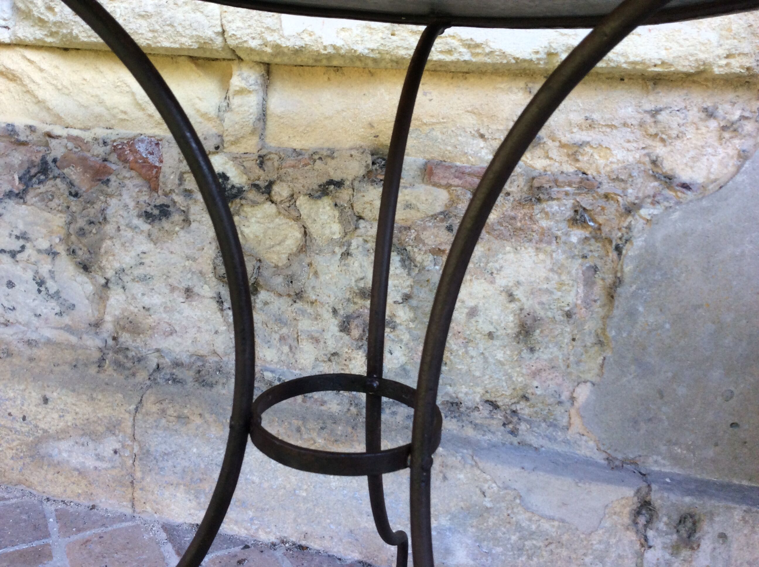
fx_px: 701
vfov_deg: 44.1
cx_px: 380
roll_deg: -4.4
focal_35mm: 32
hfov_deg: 56.9
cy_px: 284
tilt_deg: -14.3
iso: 64
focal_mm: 3.3
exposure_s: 1/100
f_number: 2.4
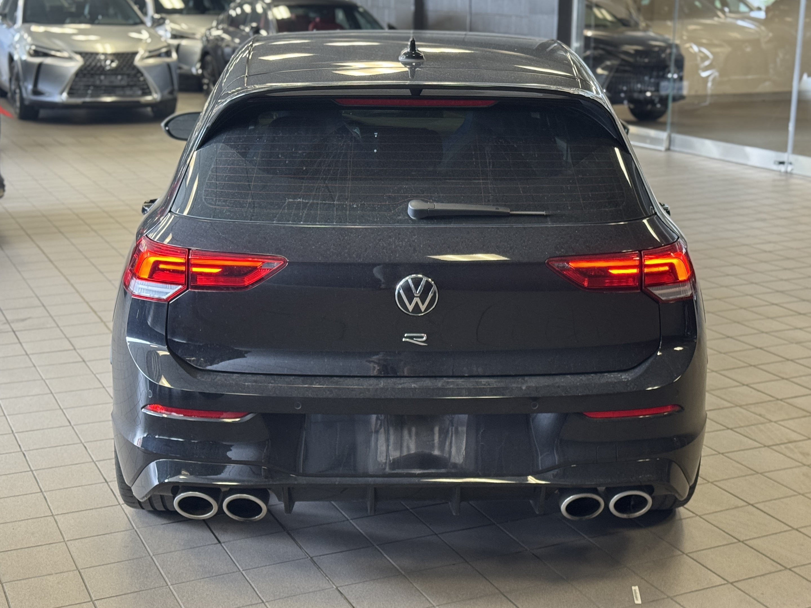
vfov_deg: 30.3
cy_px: 304
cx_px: 406
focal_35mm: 48
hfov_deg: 39.7
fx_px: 1125
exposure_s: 1/60
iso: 200
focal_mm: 6.76
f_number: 1.78
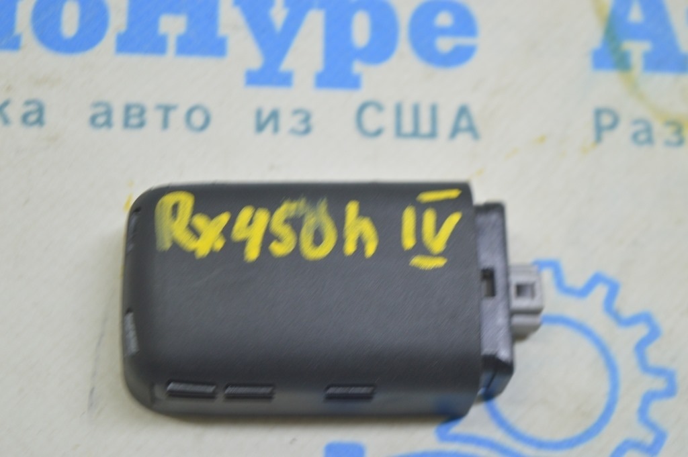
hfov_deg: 24.6
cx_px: 344
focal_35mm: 82
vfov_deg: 16.5
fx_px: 1575
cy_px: 228
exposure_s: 1/20
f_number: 5.6
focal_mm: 55
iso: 400
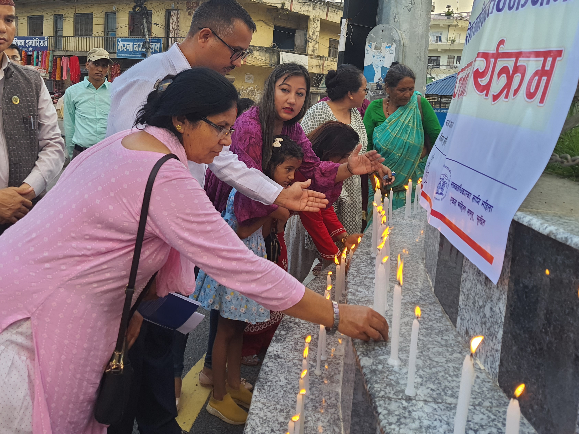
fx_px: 552
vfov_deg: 42.3
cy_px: 140
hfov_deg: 55.1
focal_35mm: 33
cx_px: 241
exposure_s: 1/100
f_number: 1.8
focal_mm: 5.23
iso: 50
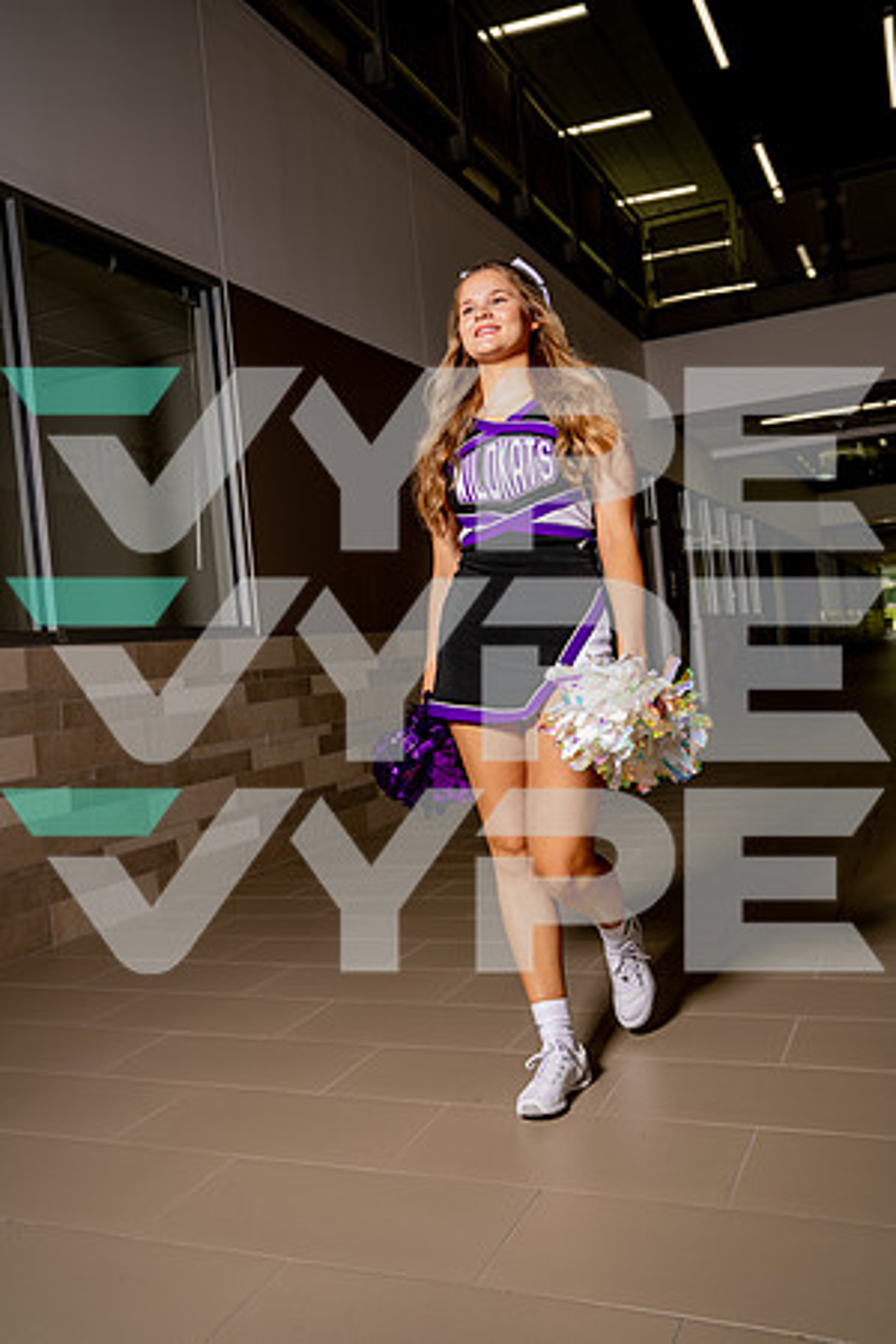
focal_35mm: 32
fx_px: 1195
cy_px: 672
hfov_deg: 41.1
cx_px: 448
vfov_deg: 58.7
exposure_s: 1/125
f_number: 5.6
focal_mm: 32
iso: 125
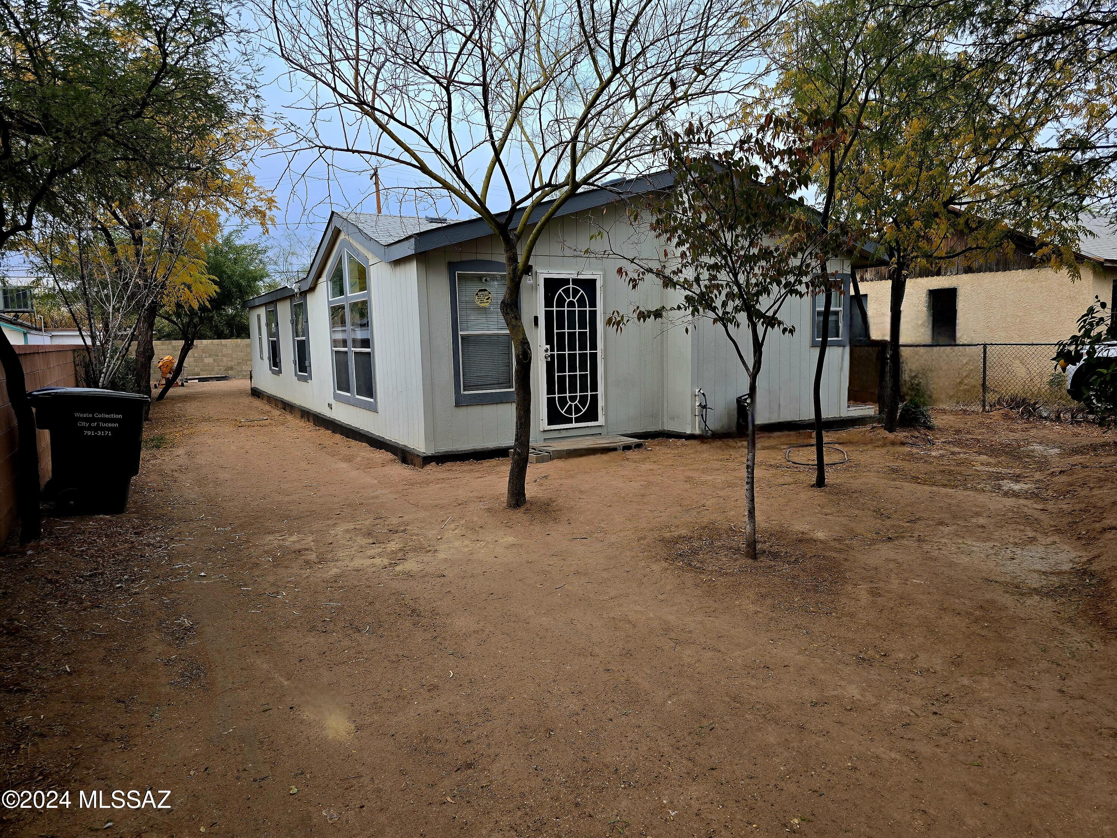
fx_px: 742
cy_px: 419
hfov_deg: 73.9
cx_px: 558
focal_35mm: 23
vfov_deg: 58.9
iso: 50
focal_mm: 6.3
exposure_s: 1/182
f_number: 1.7
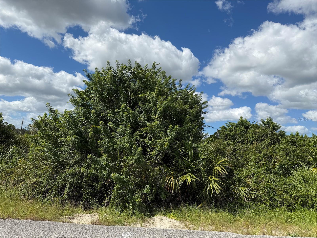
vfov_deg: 56.8
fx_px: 220
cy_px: 119
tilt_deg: +6.8
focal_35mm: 24
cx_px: 158
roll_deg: -1.4
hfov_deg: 71.6
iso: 80
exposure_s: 1/6711
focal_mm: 6.76
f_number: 1.78
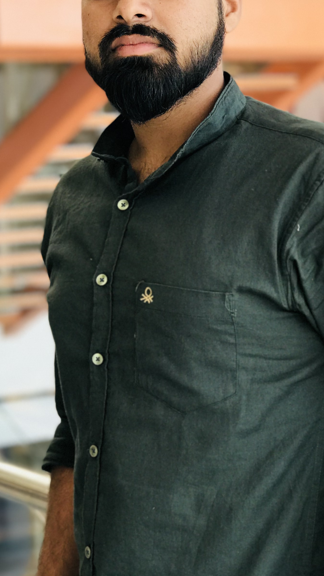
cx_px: 190
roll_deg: +0.2
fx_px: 1604
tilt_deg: -7.0
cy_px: 286
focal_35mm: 105
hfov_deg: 11.5
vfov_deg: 20.4
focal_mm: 6.6
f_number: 2.8
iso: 25
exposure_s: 1/100
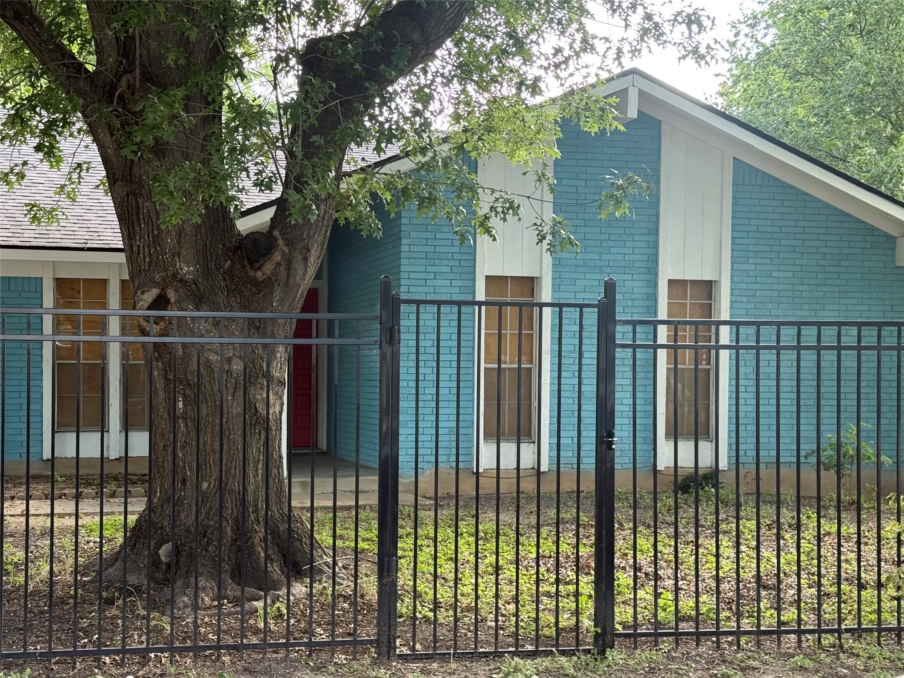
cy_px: 339
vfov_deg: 30.3
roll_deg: -2.5
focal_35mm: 48
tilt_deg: +0.8
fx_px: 1253
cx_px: 452
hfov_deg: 39.7
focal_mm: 6.76
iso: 64
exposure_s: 1/121
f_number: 1.78
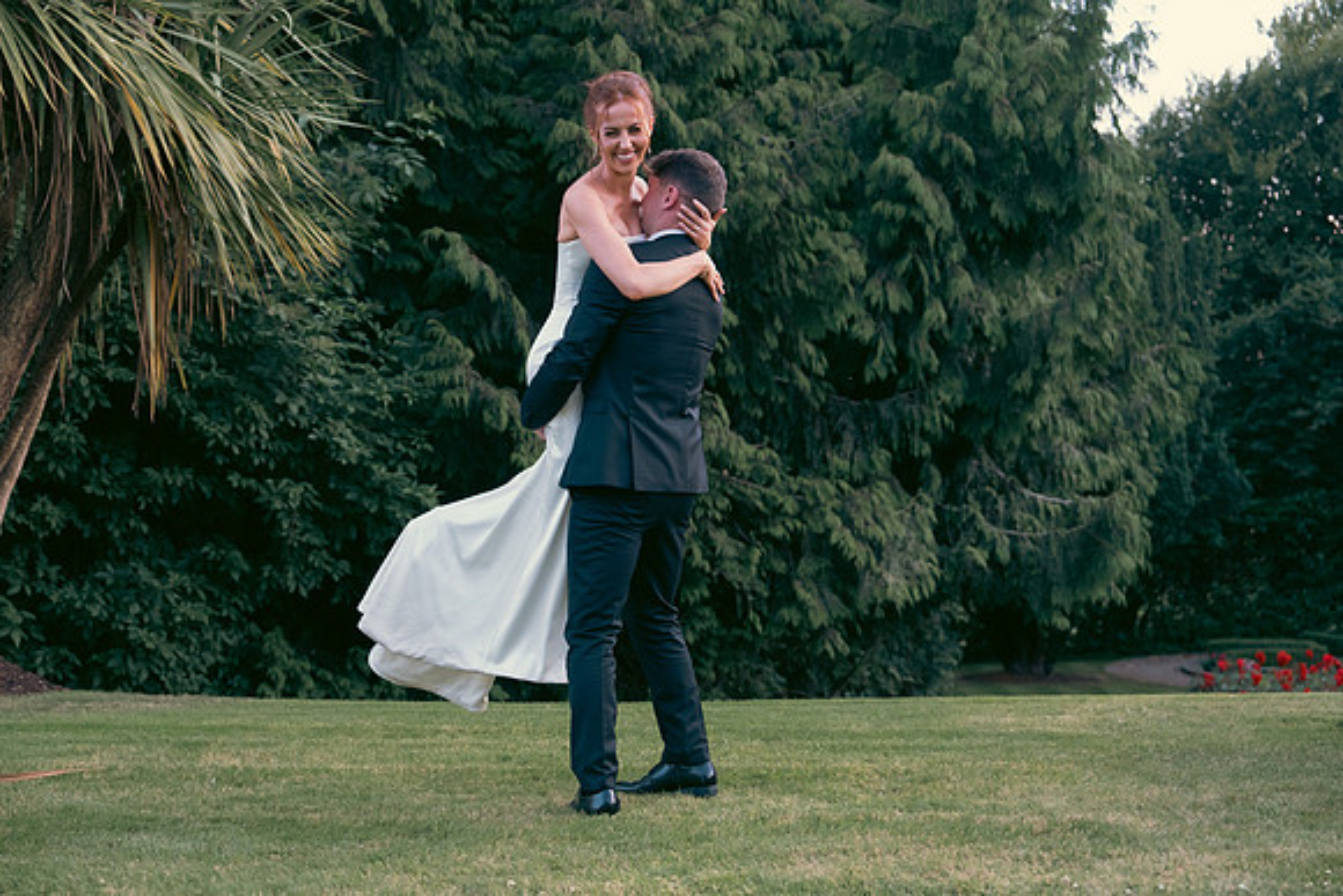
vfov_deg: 27.0
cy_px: 448
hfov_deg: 39.6
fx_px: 1866
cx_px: 672
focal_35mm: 50
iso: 1600
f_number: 3.5
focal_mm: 50
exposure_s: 1/320
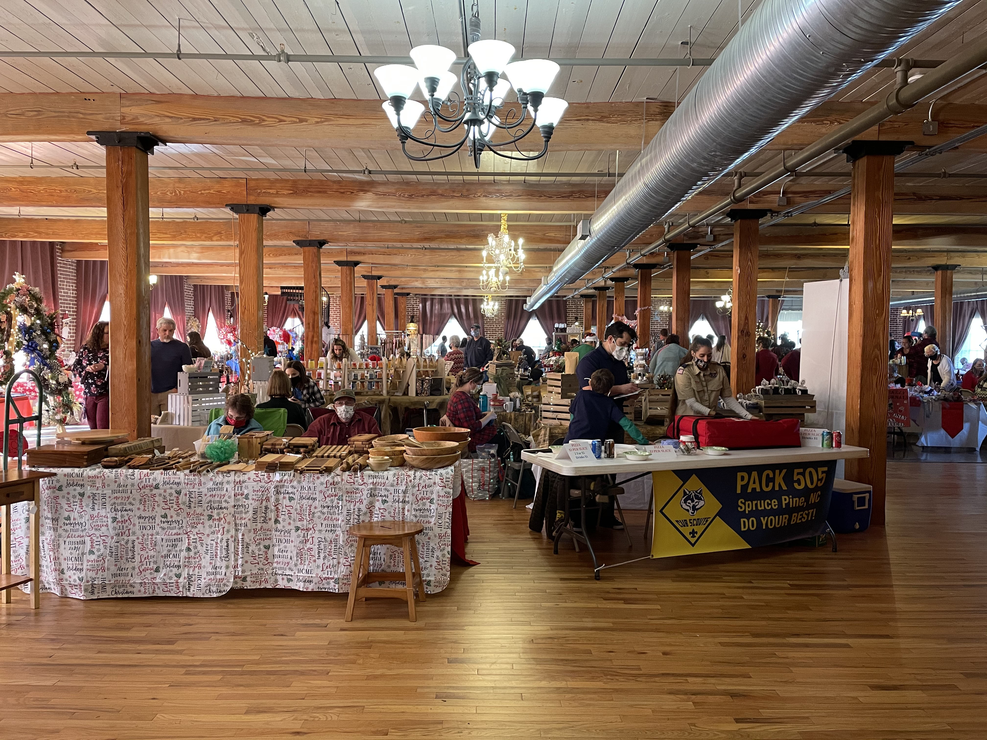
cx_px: 494
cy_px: 370
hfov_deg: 67.3
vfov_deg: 53.1
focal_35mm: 26
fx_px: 741
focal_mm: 4.2
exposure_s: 1/60
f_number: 1.6
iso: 200
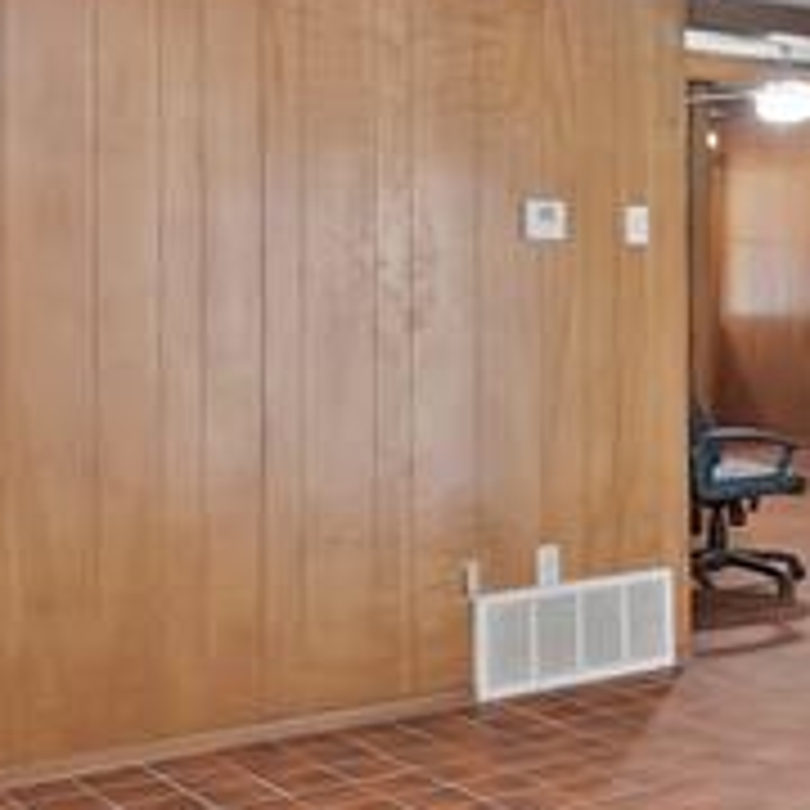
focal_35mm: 58
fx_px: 1535
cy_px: 250
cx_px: 864
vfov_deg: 29.3
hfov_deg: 27.4
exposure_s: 1.6
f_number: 9
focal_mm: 12
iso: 640
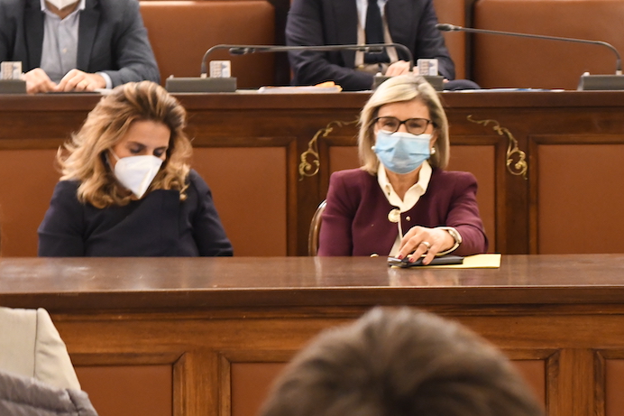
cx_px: 226
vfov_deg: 8.9
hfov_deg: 13.3
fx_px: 2669
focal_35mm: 154
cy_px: 123
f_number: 5
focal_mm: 52
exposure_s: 1/13
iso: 3200
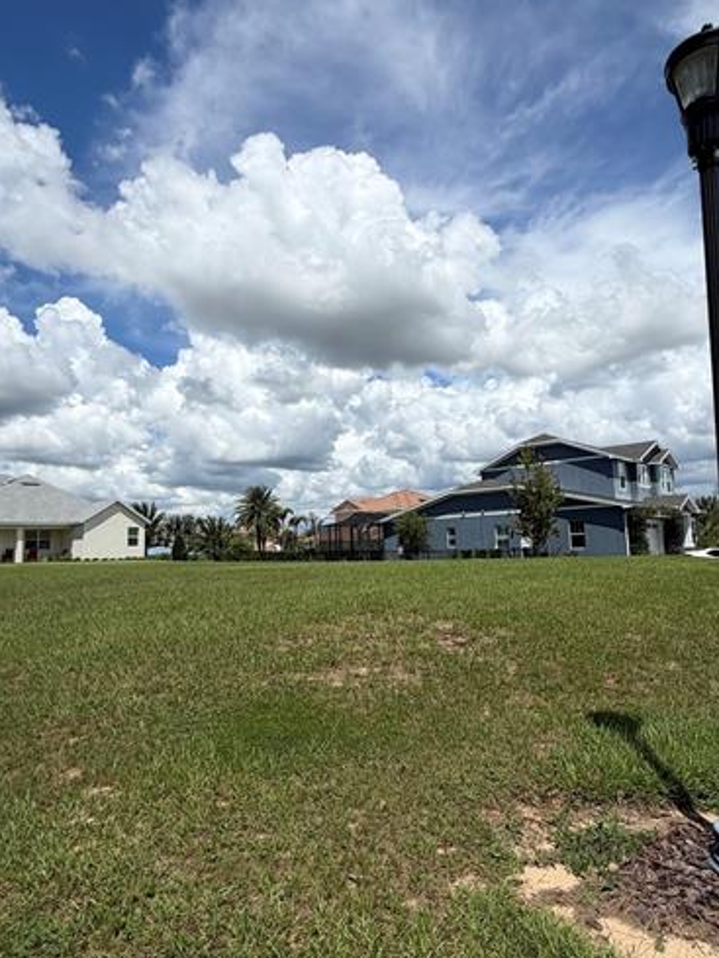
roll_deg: +1.3
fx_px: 609
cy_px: 486
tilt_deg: +6.4
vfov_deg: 76.4
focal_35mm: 22
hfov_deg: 60.9
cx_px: 406
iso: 20
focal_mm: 2.22
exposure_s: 1/1795
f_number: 2.2
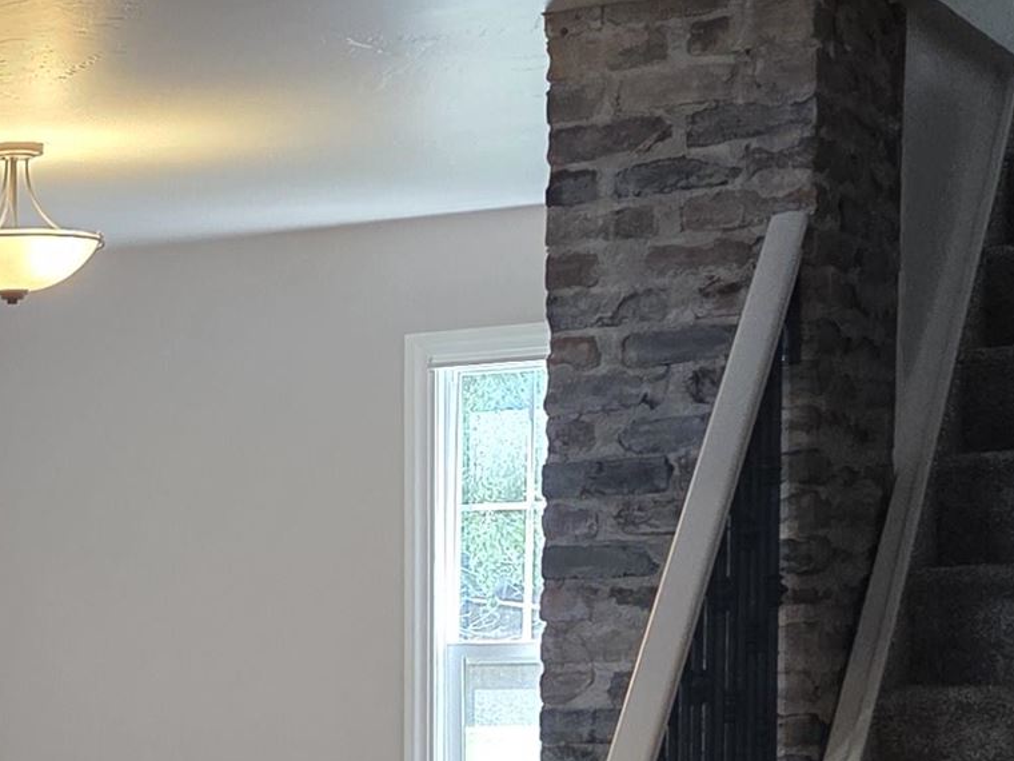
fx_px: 2724
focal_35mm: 93
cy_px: 873
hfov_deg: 19.1
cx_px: -396
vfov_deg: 15.4
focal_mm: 5.4
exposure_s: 1/120
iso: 250
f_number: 1.8
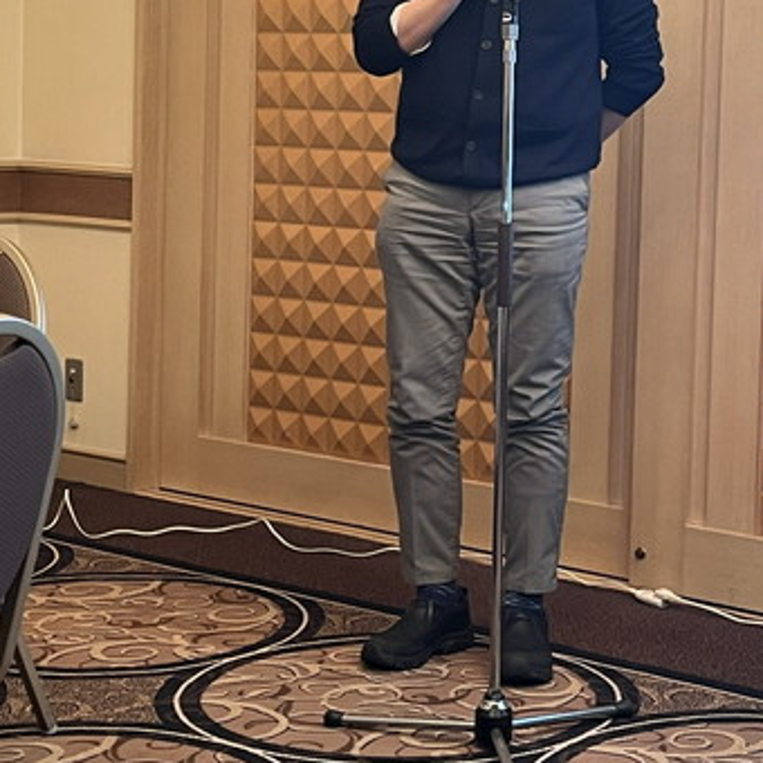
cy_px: 193
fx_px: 1970
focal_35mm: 79
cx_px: 597
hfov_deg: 21.7
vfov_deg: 21.7
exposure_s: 1/50
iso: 100
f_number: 1.6
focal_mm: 5.1
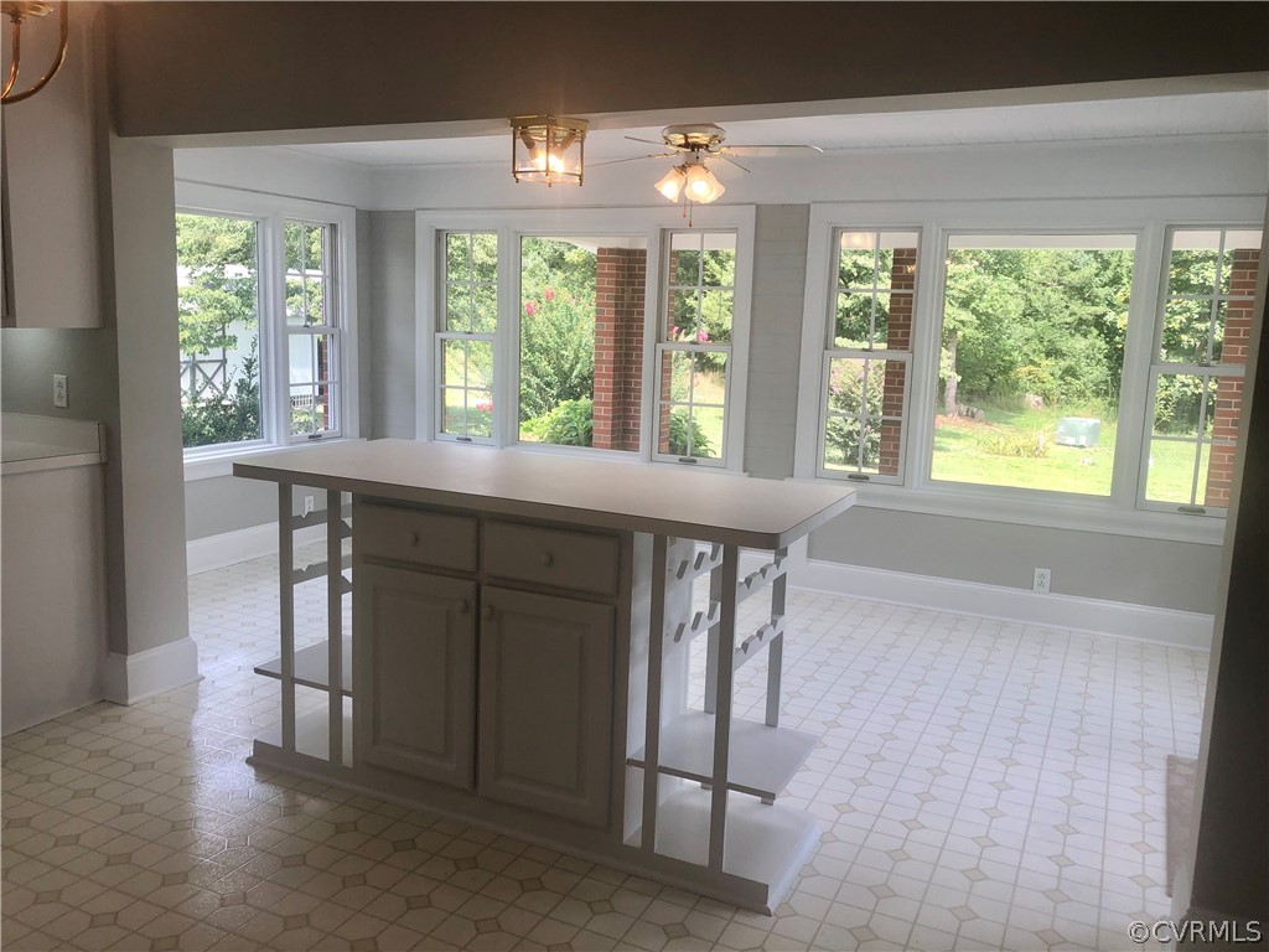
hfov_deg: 63.4
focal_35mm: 28
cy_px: 476
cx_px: 634
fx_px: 1026
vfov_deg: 49.7
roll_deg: -2.1
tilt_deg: -10.6
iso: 20
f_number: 1.8
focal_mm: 3.99
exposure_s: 1/277
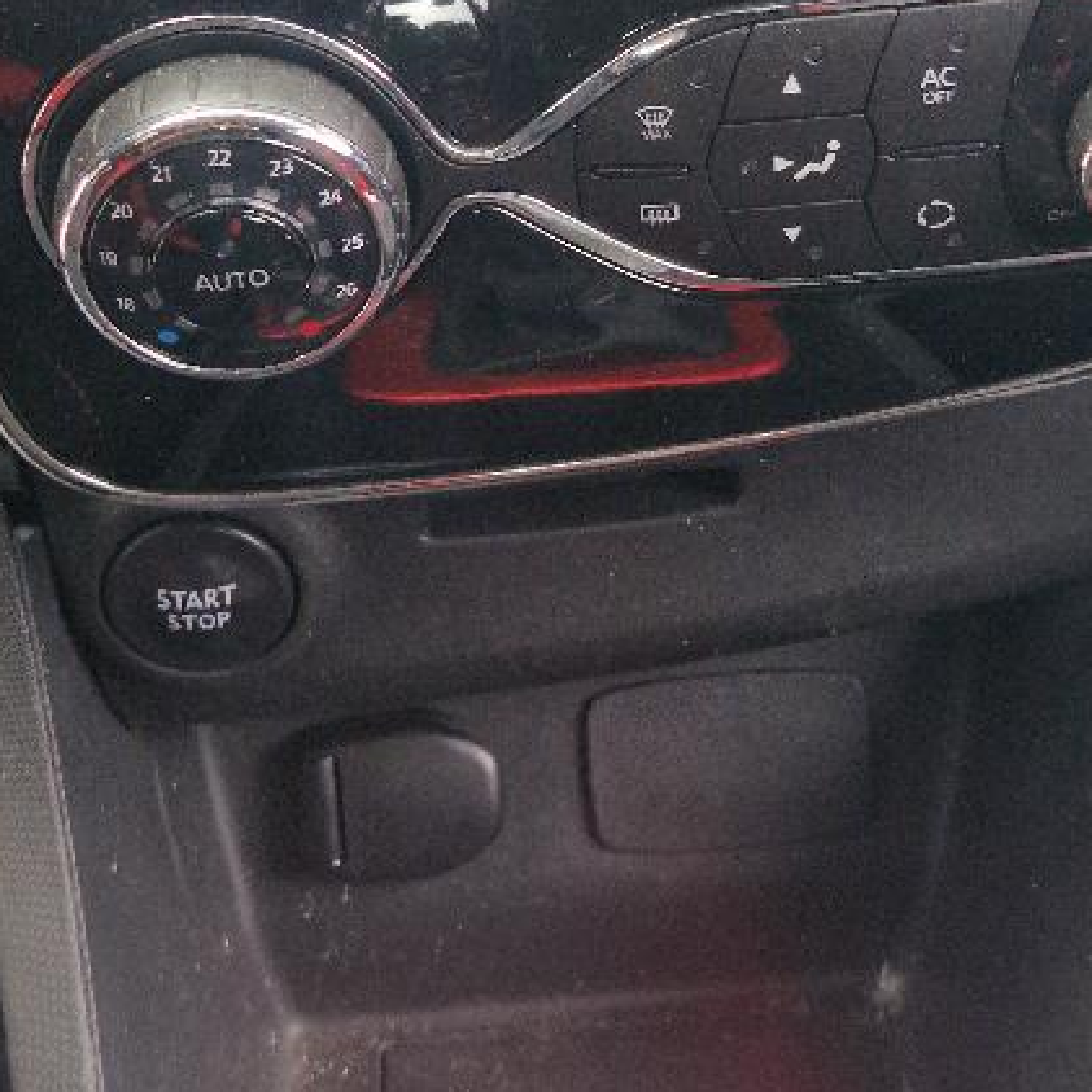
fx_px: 3105
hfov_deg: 19.9
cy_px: 150
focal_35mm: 87
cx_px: 581
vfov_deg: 19.6
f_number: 1.8
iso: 50
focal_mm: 5.4
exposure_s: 1/100
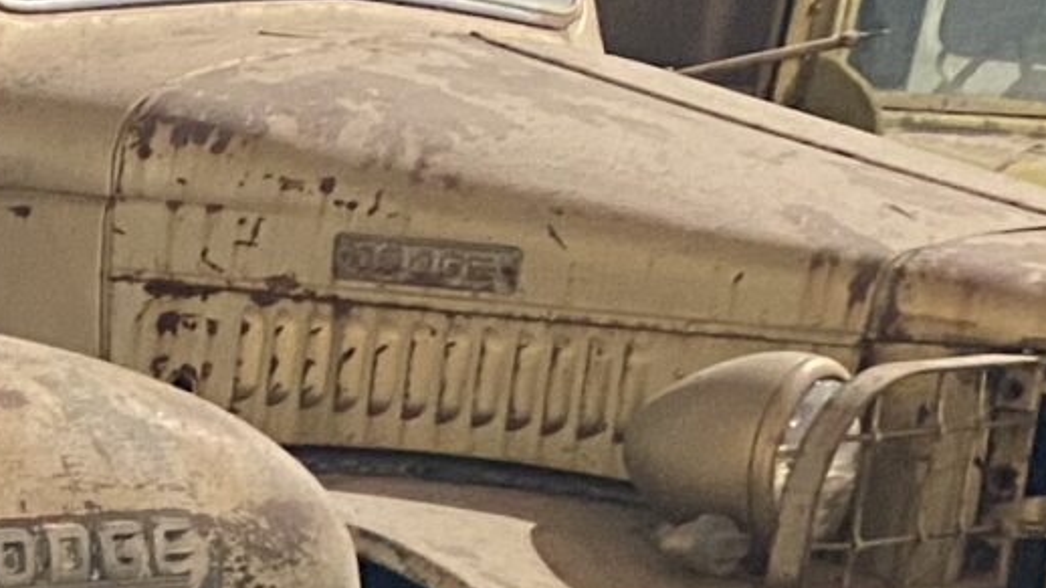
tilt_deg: -16.0
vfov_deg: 8.5
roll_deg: -5.1
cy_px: 897
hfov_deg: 13.1
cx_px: -1127
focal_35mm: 140
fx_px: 3882
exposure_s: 1/30
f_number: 1.8
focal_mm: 4.25
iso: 500
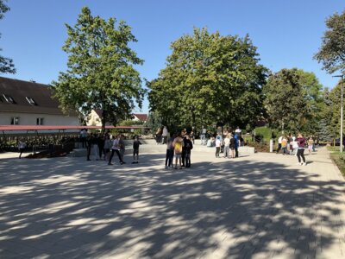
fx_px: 289
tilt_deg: -1.5
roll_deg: -0.8
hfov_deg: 61.7
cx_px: 172
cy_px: 130
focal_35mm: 29
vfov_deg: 48.2
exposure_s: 1/1250
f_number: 1.8
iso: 16
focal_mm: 3
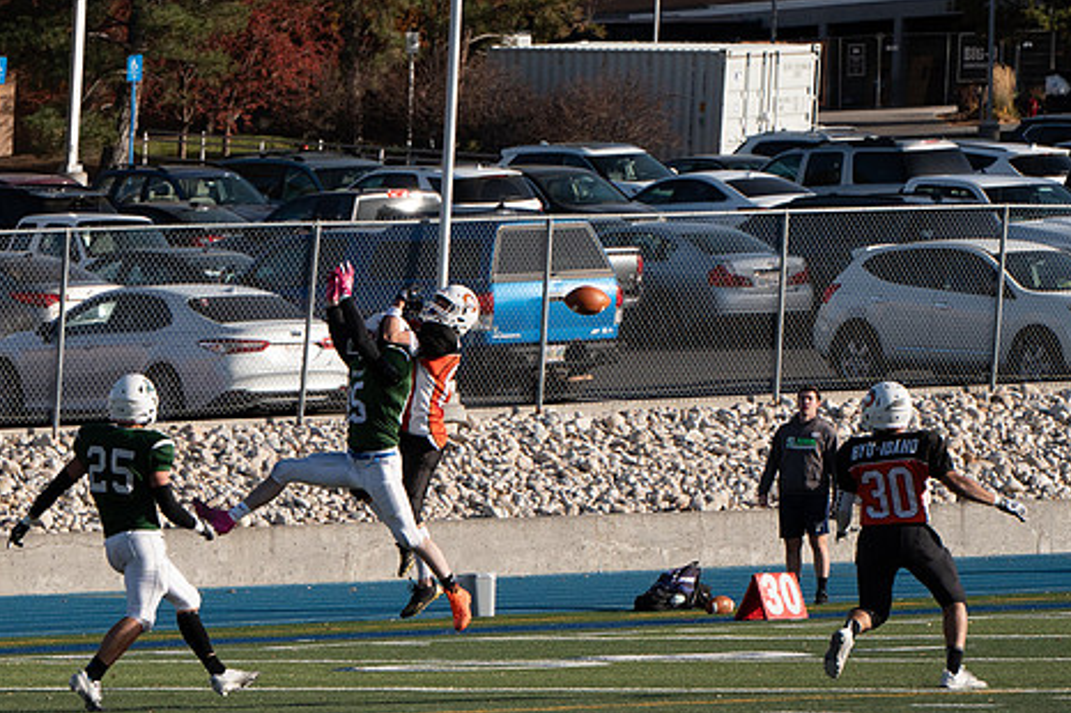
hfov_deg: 6.7
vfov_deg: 4.5
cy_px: 397
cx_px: 388
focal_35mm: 308
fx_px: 9156
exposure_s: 1/3200
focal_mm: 185
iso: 1000
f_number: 6.3
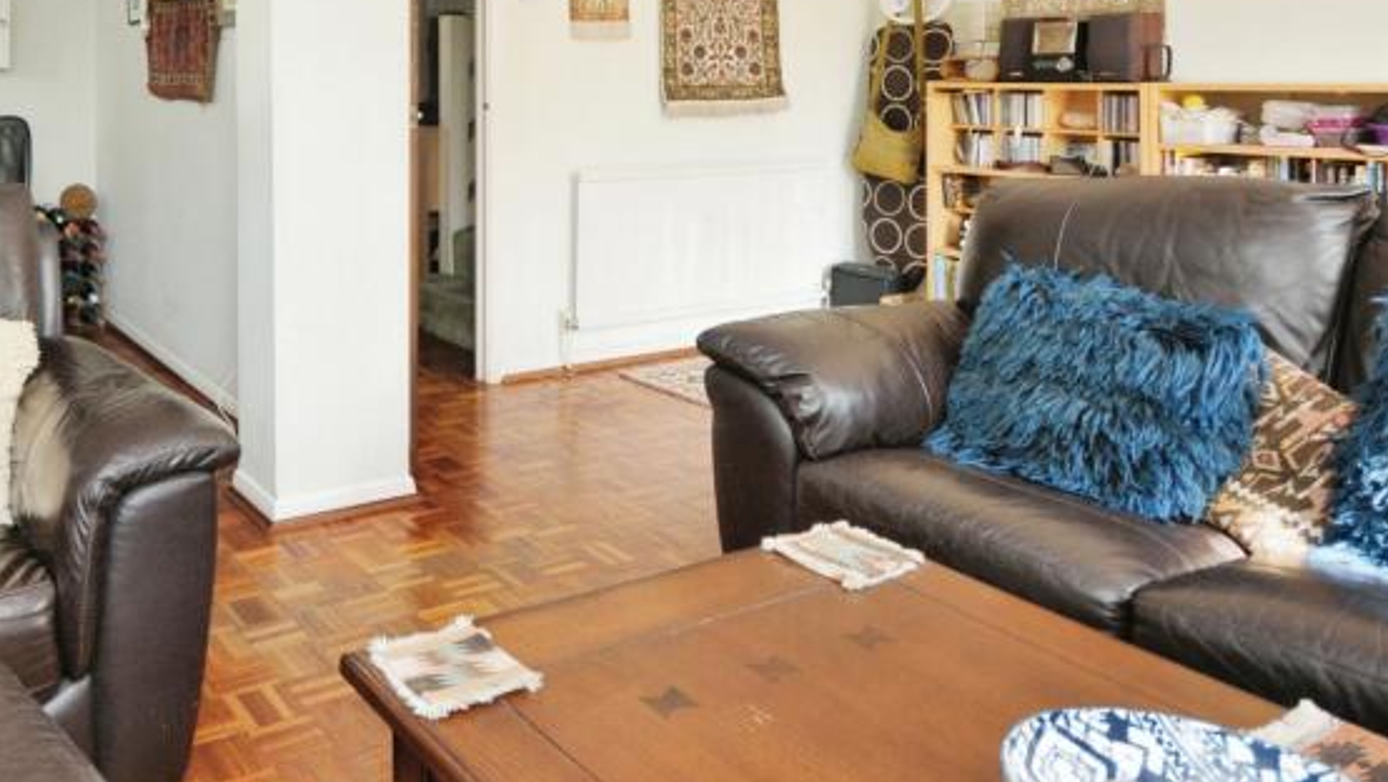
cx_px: 358
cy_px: 14
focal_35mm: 29
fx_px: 1068
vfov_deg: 36.5
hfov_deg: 62.5
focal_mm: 10
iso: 500
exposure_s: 1/80
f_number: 6.3
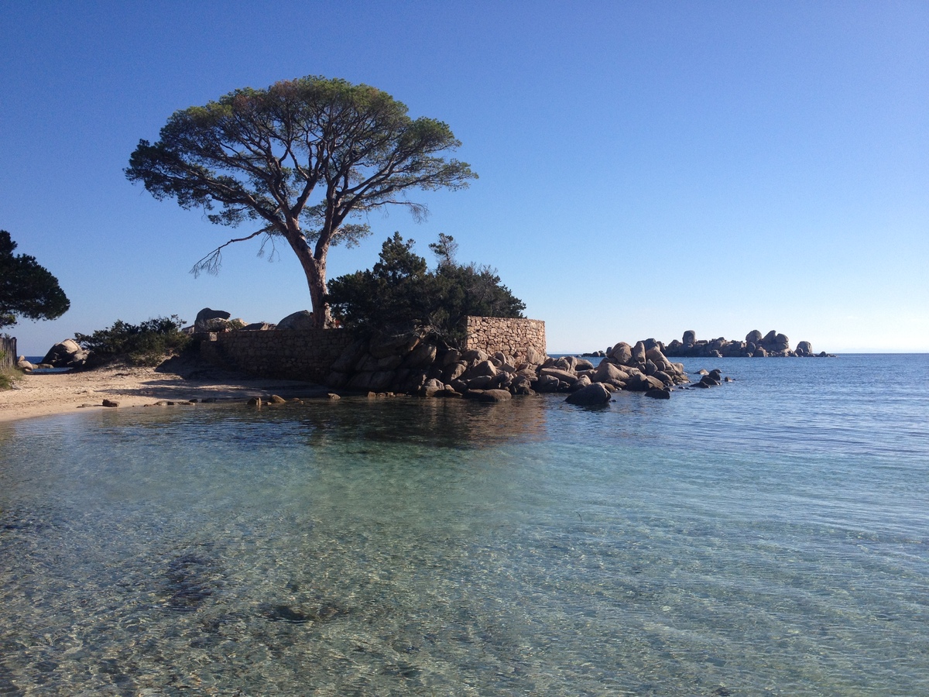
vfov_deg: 40.7
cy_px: 348
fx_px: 939
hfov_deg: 52.6
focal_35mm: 35
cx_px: 464
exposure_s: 1/2045
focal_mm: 4.28
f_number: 2.4
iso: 64
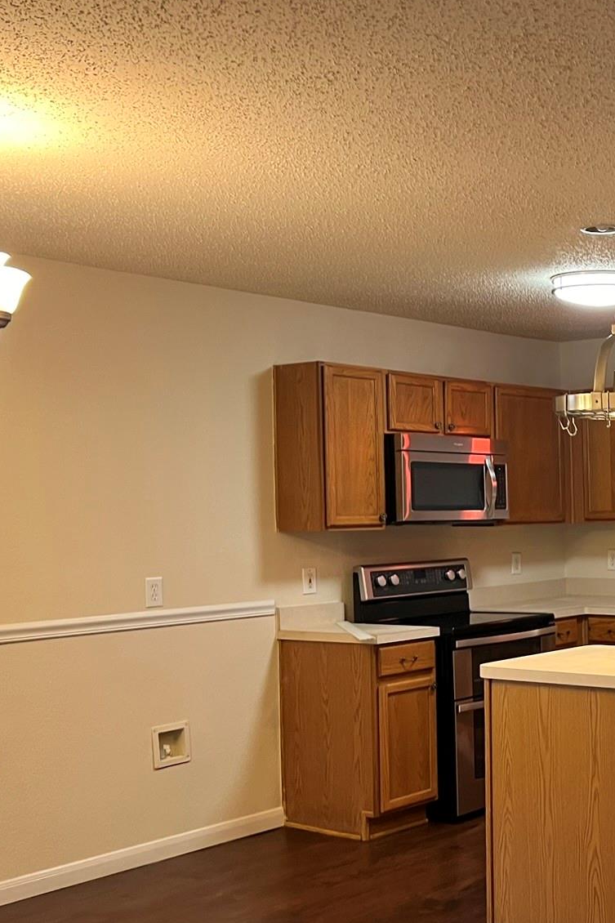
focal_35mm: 49
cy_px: 552
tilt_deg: +0.4
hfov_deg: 25.3
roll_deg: +0.4
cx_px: 699
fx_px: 1256
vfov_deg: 40.2
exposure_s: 1/60
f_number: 1.5
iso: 125
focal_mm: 5.7
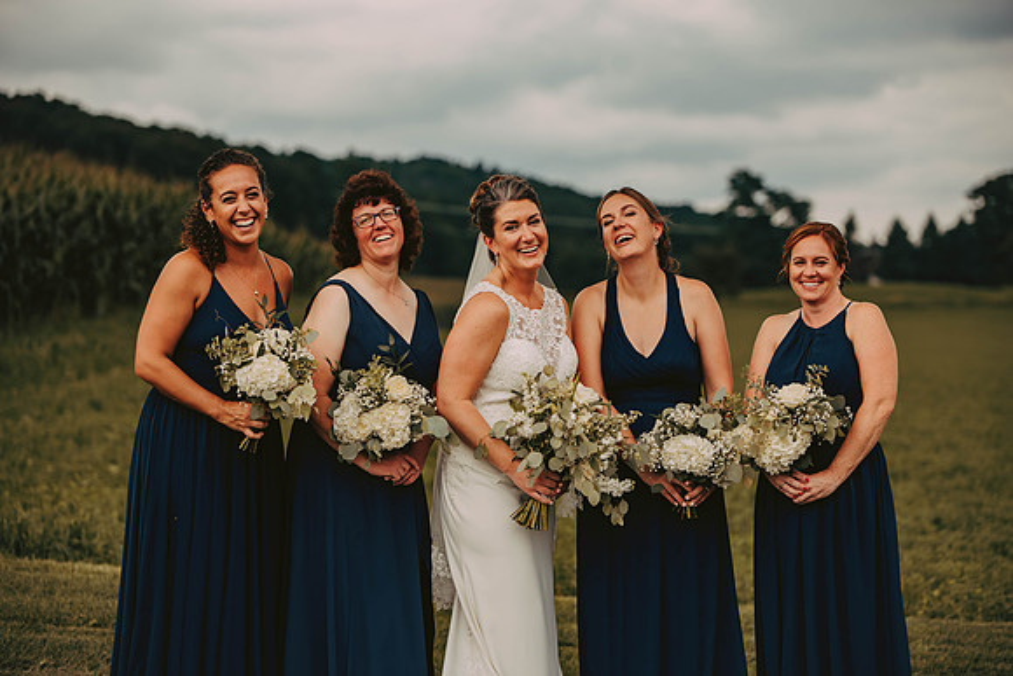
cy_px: 338
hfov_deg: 20.4
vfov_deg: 13.7
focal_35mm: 100
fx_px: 2814
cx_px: 506
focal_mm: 100
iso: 200
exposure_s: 1/1000
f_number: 2.8
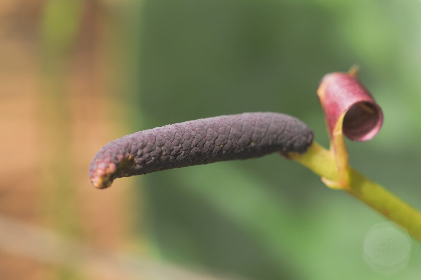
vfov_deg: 6.3
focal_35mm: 217
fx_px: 2536
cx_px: 200
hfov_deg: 9.5
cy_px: 151
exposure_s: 1/1250
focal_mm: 200
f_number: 11
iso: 800
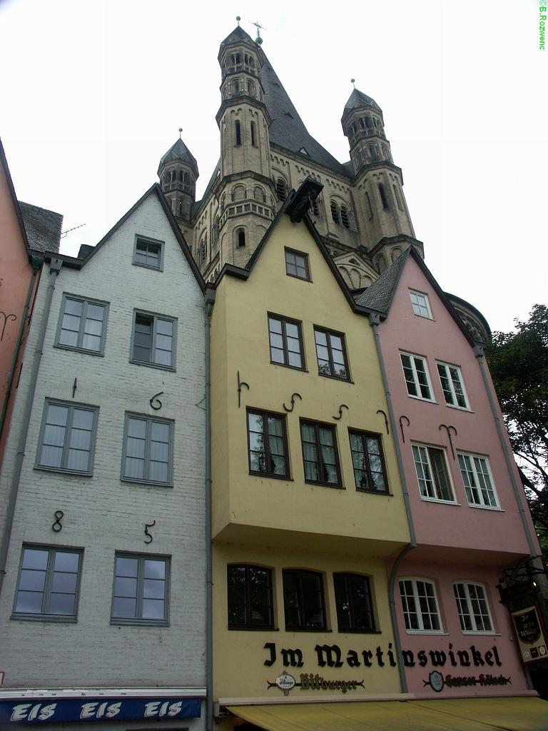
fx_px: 612
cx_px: 274
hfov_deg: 48.2
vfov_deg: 61.7
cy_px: 366
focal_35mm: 29
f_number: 6.3
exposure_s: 1/250
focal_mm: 7.61
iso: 64
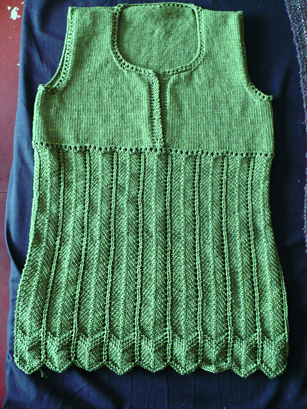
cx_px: 154
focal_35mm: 37
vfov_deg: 50.1
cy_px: 204
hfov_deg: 38.7
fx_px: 438
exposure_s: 1/8
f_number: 2.8
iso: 200
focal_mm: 6.1
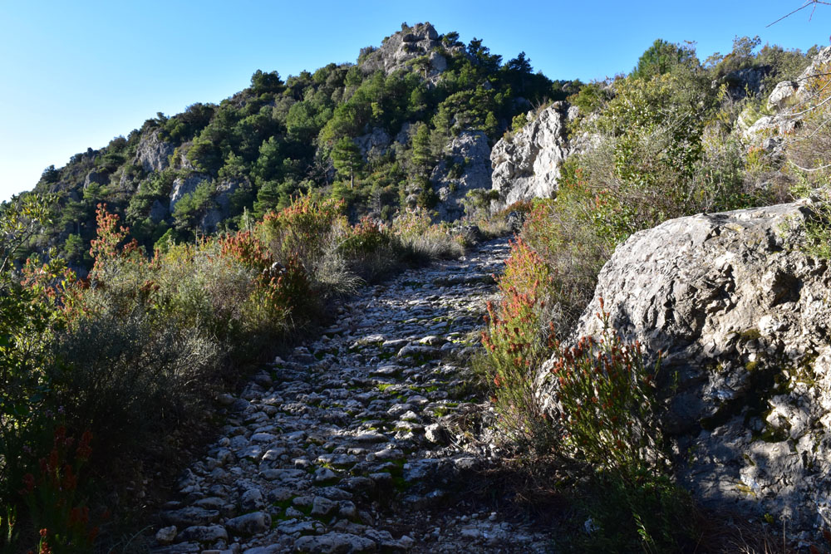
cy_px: 277
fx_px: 623
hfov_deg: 67.4
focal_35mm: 27
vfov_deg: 47.9
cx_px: 416
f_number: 16
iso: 400
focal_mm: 18
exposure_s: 1/100
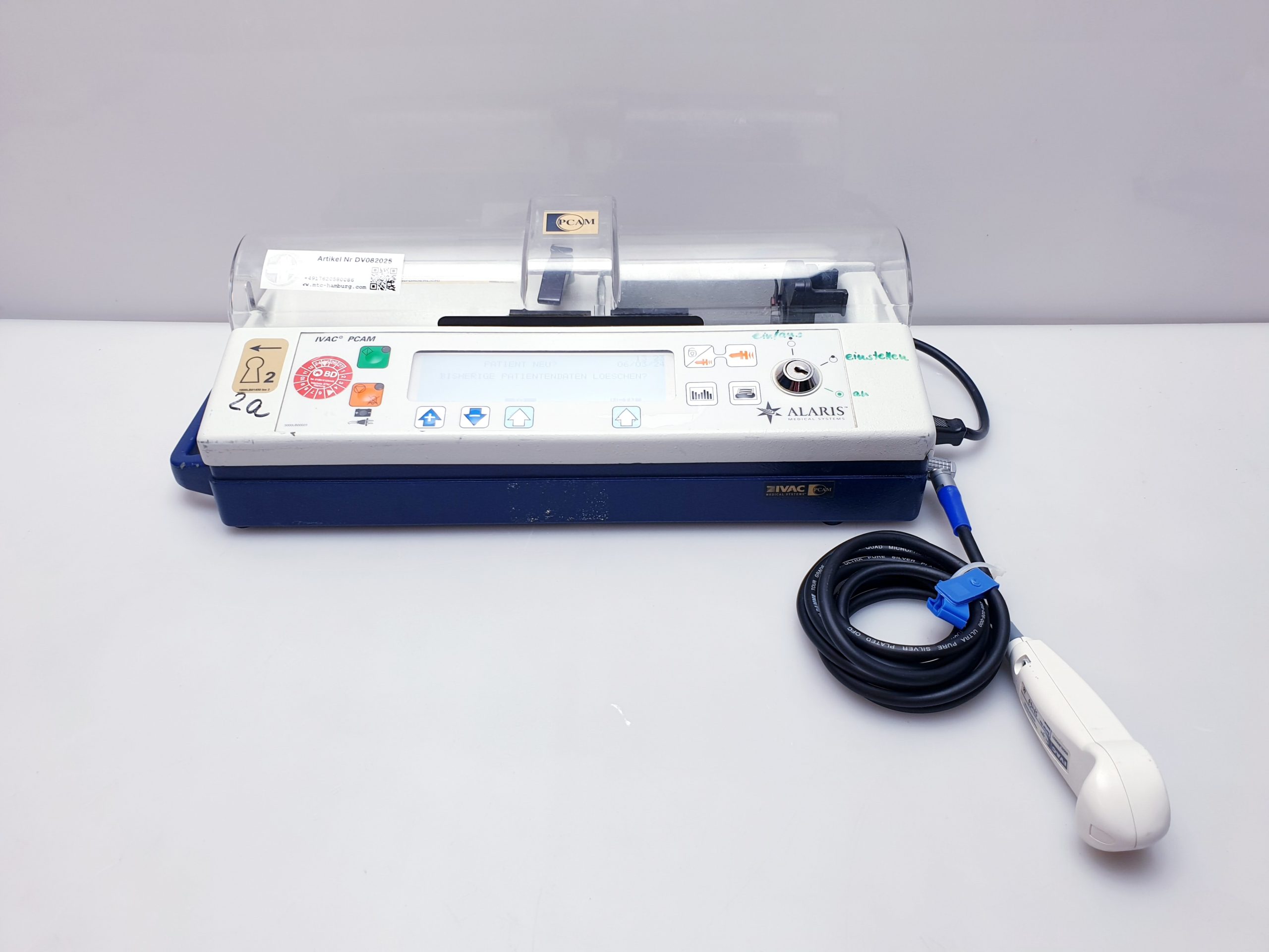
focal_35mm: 26
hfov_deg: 67.3
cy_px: 476
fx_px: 953
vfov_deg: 53.1
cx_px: 634
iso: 50
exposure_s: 1/50
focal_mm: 4.3
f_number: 2.4
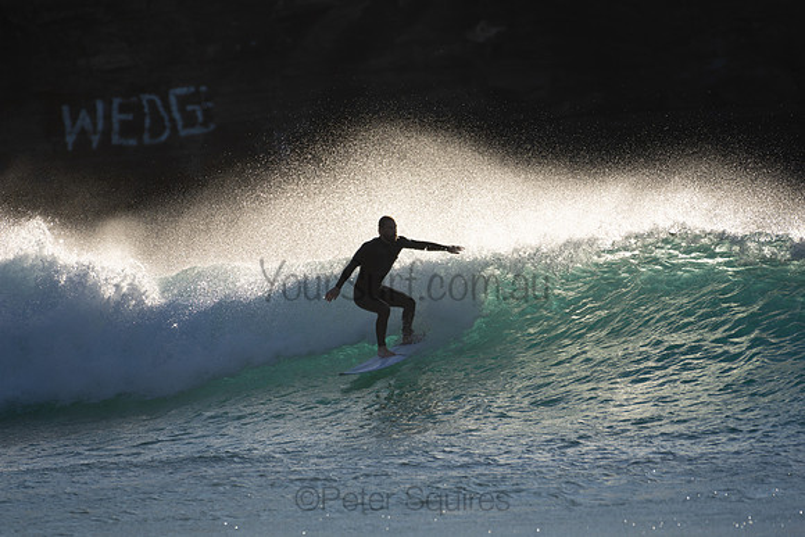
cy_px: 268
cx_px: 402
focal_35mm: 750
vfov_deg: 1.8
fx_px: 16774
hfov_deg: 2.7
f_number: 5.6
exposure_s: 1/800
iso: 100
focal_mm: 500
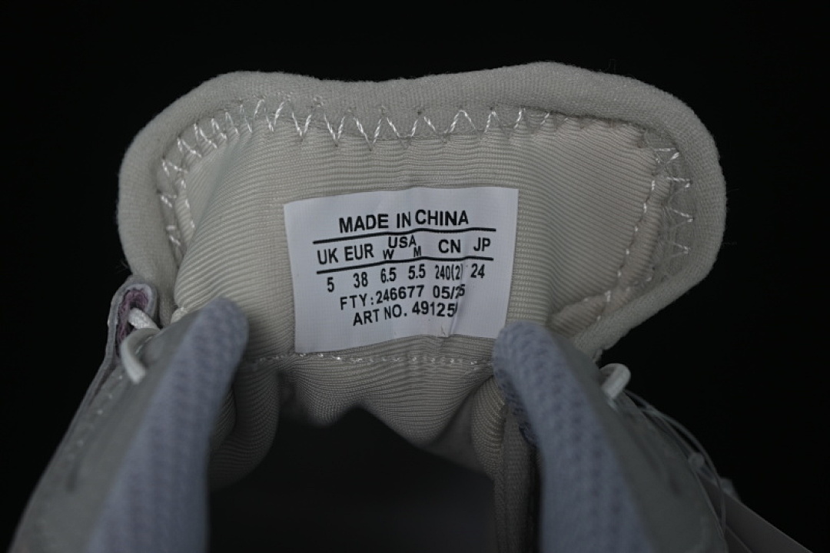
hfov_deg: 27.0
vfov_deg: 18.2
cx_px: 415
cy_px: 276
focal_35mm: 75
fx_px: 1729
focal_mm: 50
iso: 160
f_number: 6.3
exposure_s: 1/60
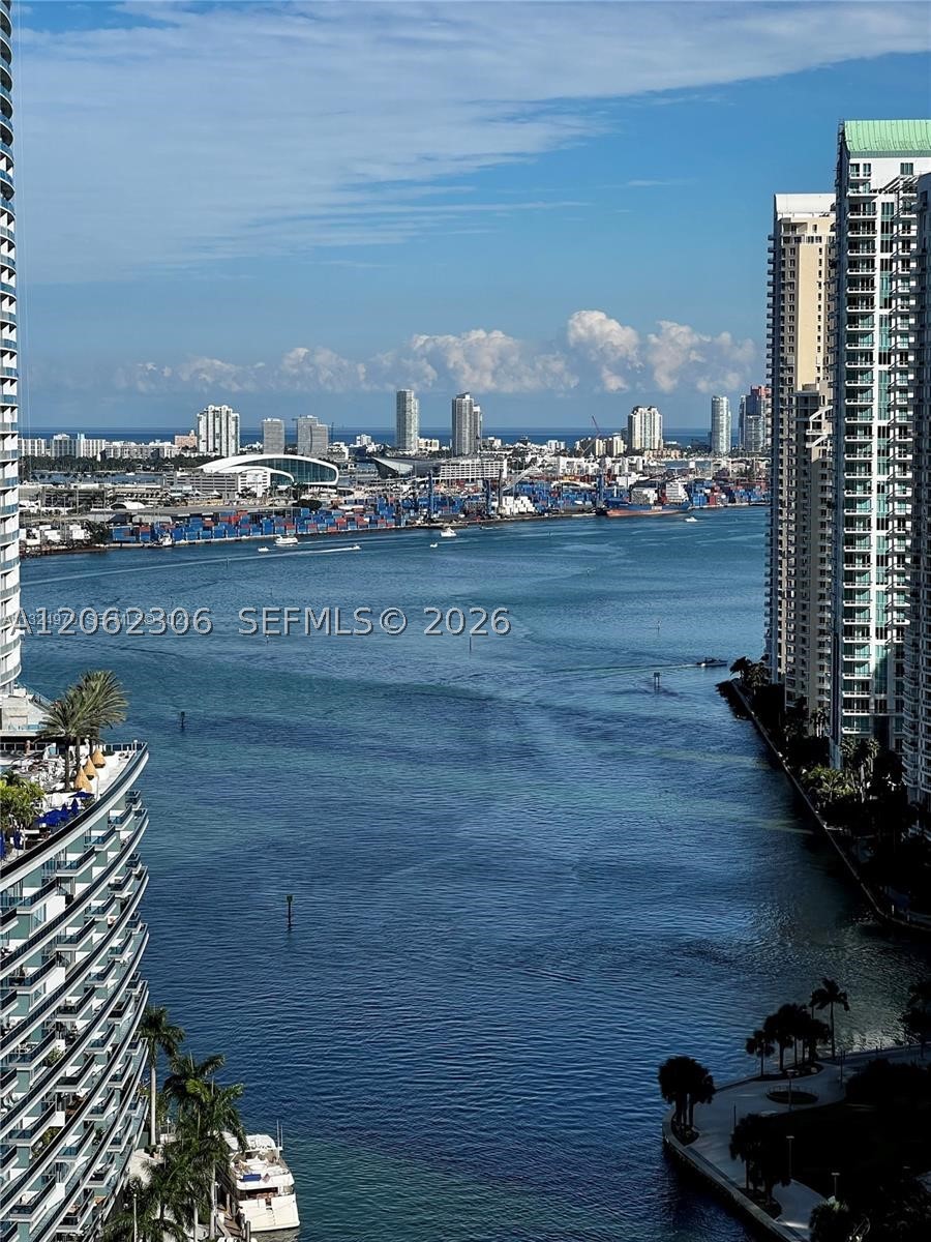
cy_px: 621
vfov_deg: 25.3
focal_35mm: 77
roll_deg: +0.6
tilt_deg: -4.4
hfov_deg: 19.1
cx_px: 466
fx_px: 2761
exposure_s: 1/1004
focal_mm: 9
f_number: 2.8
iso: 32
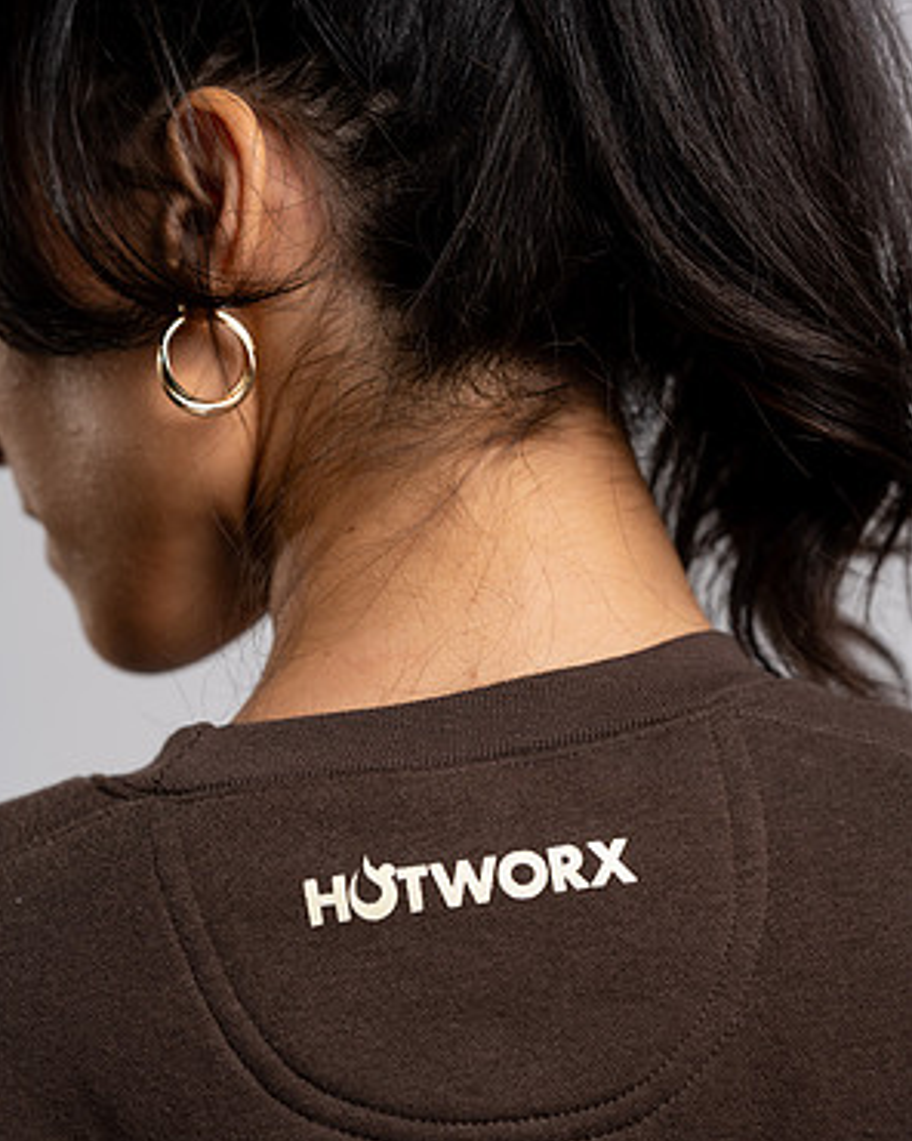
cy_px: 608
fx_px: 3273
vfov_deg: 19.8
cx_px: 456
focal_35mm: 97
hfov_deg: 15.9
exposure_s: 1/160
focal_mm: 85
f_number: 4
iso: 200
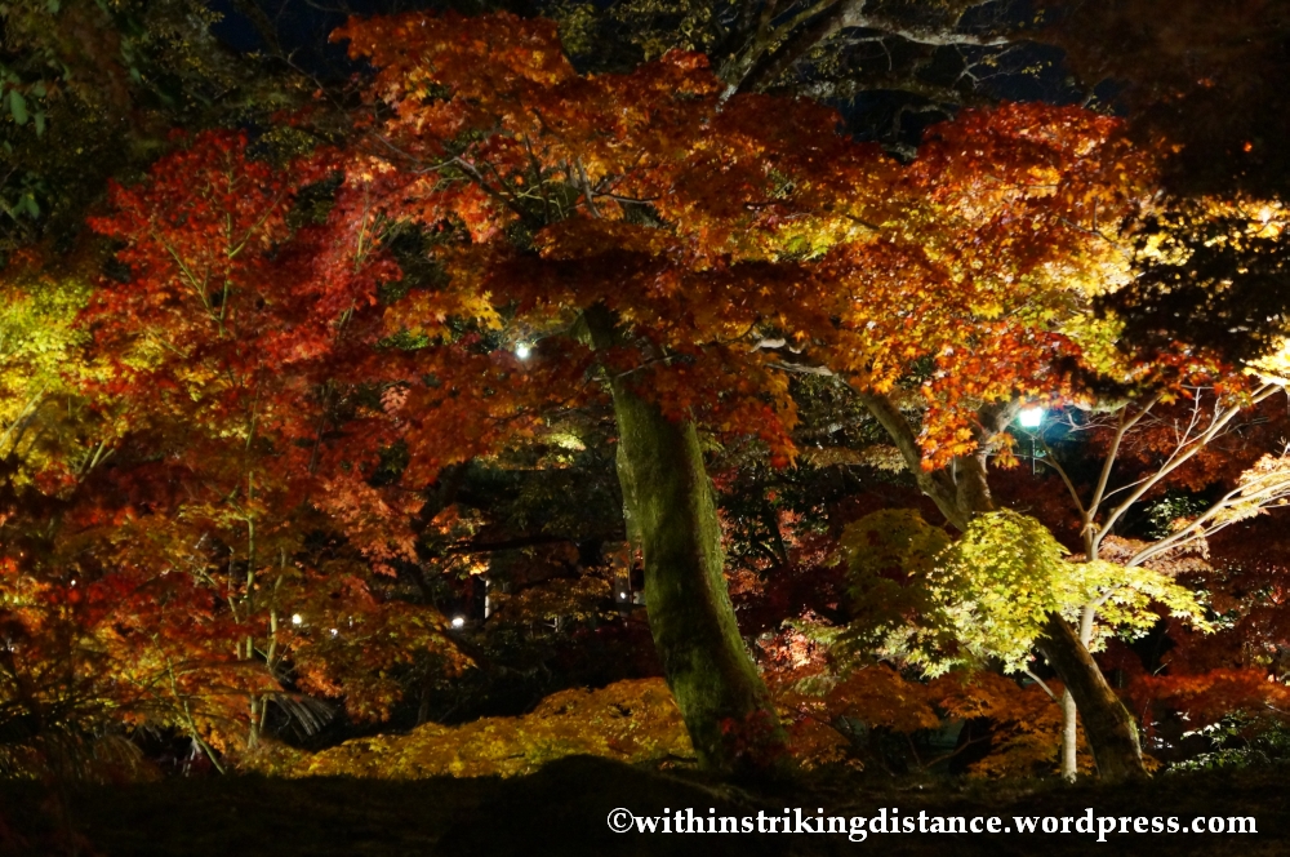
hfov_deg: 31.2
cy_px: 428
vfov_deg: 21.0
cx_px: 645
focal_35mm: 64
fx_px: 2308
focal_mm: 43
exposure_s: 1/13
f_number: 4.5
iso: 3200
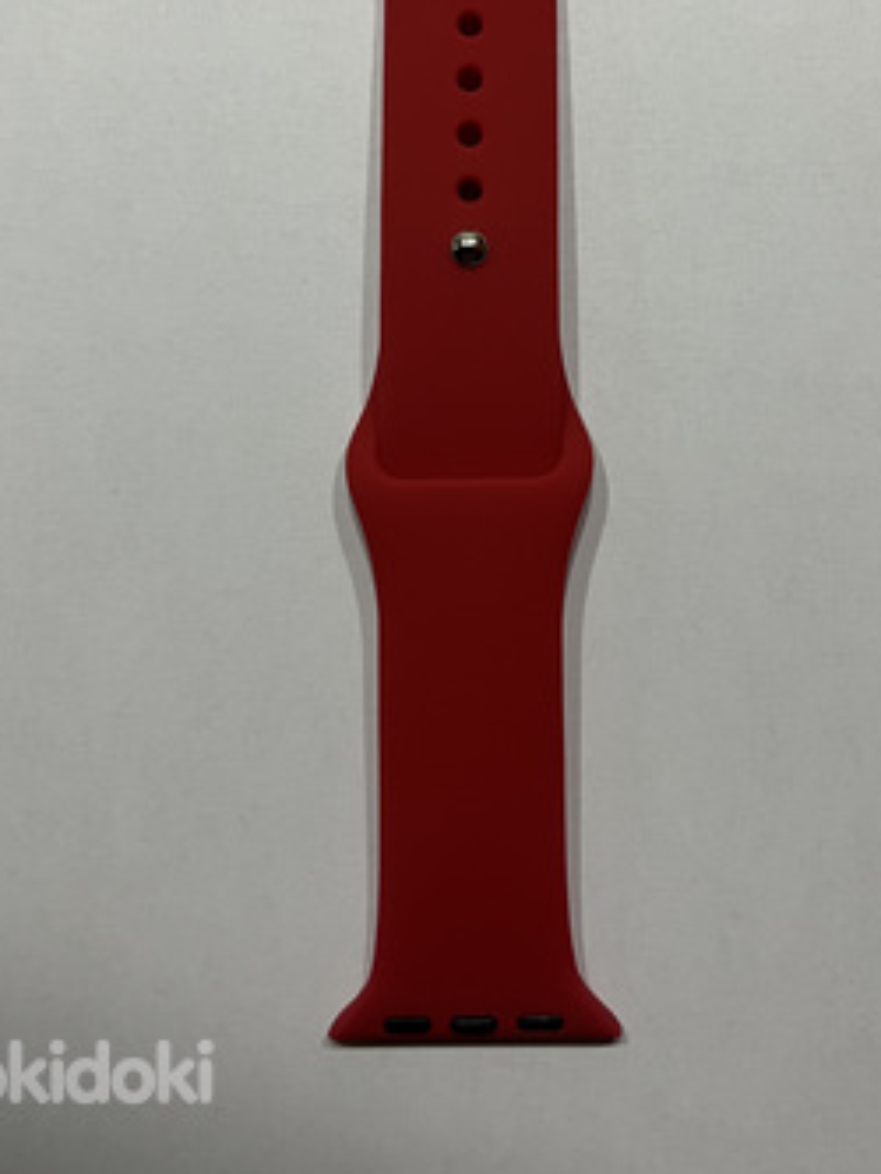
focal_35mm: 39
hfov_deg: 36.7
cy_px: 314
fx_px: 1323
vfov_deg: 46.4
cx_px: 523
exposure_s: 1/50
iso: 80
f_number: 1.6
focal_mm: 5.1
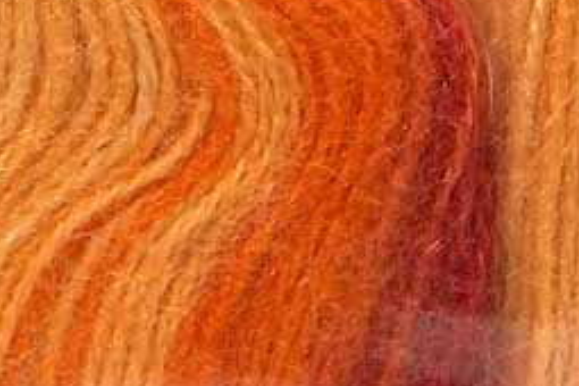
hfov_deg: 8.6
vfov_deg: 5.8
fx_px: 3747
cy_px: -379
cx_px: -363
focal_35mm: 233
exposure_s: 1/19.7
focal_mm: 8.96
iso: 200
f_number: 2.8
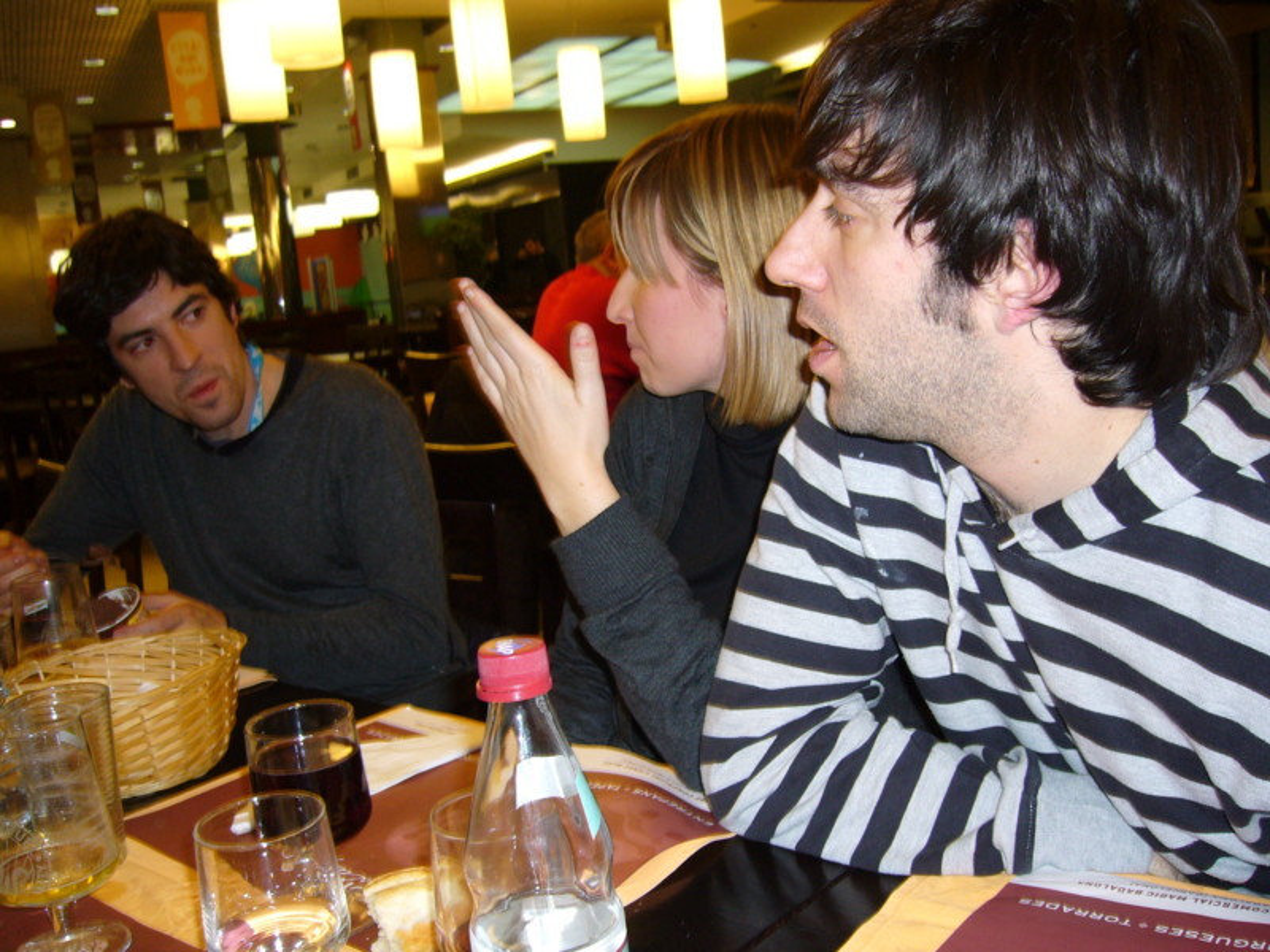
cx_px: 635
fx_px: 1284
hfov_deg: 52.6
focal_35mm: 35
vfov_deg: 40.7
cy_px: 476
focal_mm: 5.8
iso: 100
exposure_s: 1/30
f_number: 2.8
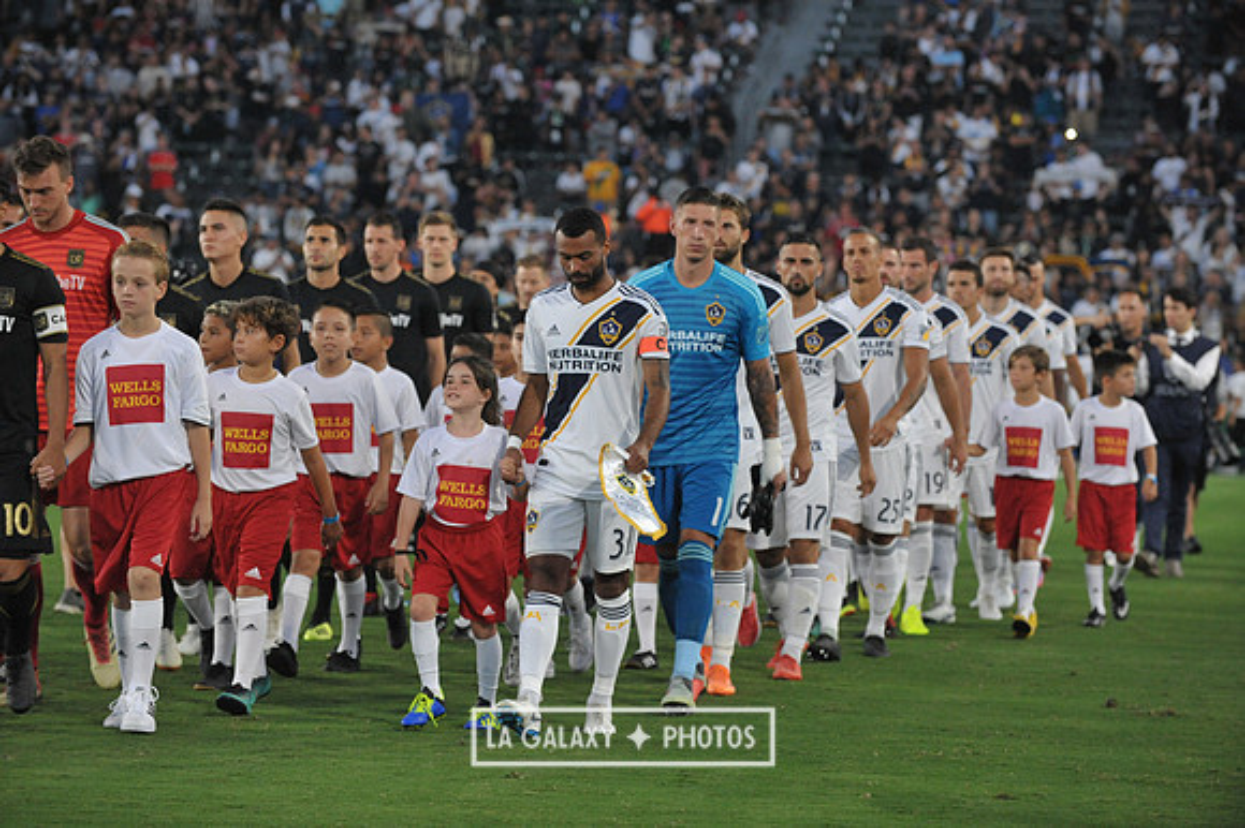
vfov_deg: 10.5
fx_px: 4493
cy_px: 414
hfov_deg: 15.8
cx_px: 622
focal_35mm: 130
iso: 3200
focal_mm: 130
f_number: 4.5
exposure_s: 1/800
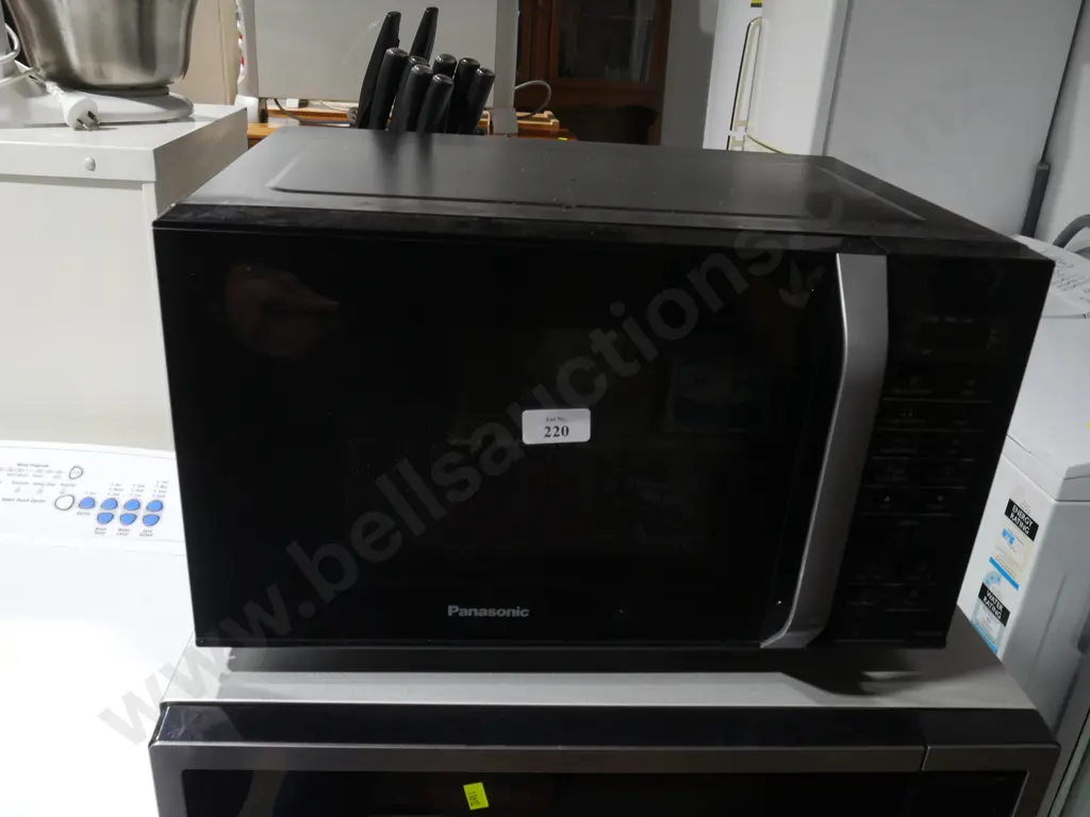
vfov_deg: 49.7
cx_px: 545
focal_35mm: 28
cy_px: 408
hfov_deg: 63.4
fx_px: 882
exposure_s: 1/60
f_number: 7.1
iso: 1000
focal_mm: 14
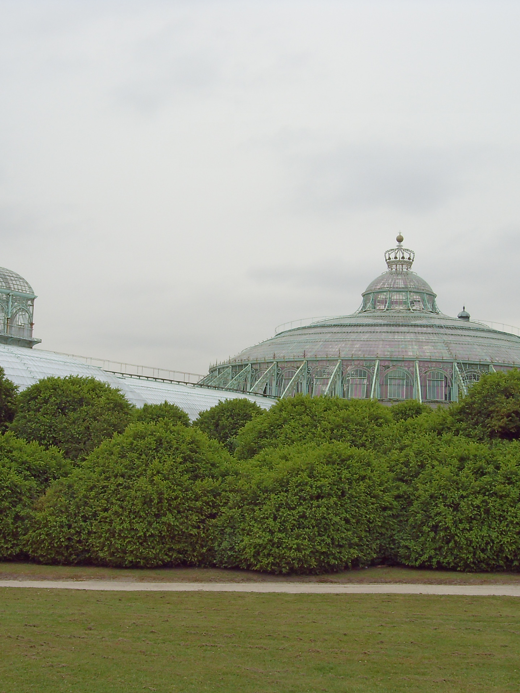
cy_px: 350
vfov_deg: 31.7
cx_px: 156
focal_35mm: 61
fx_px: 1222
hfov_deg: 23.9
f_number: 6.4
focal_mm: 7.7
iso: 80
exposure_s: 1/180
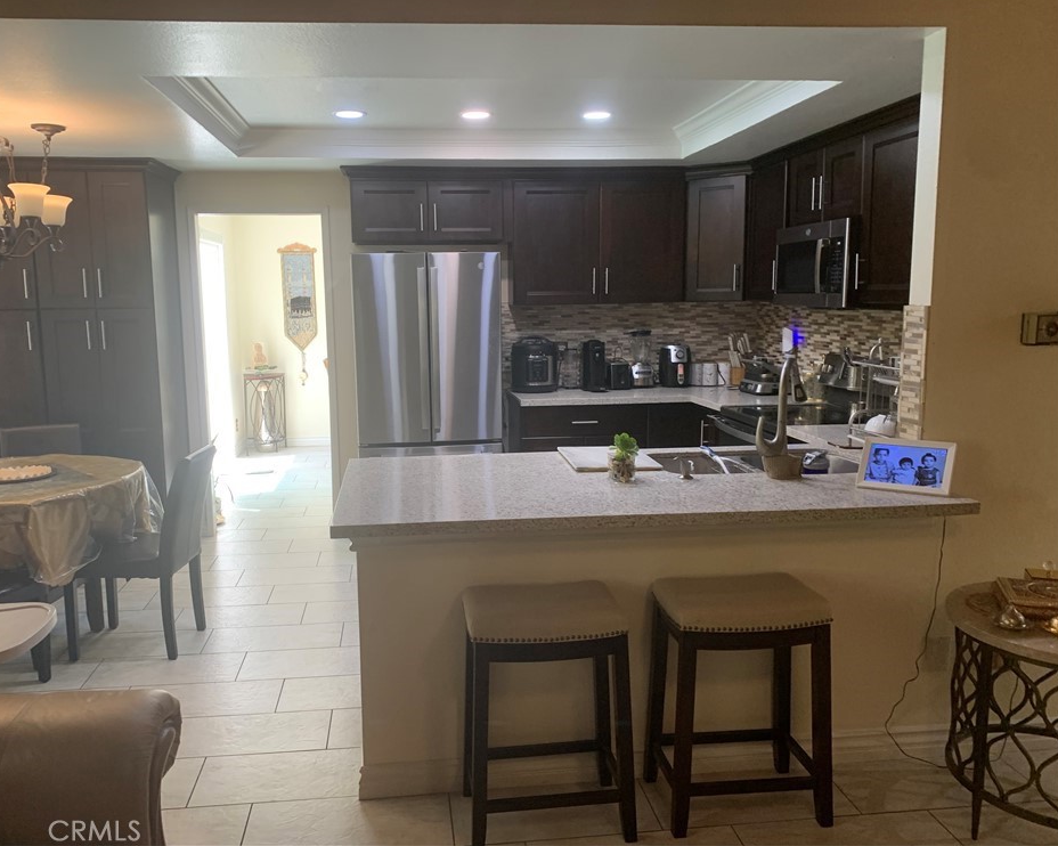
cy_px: 409
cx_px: 479
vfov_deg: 51.5
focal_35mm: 28
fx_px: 877
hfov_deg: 62.1
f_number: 1.8
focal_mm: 4.25
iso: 80
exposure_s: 1/60
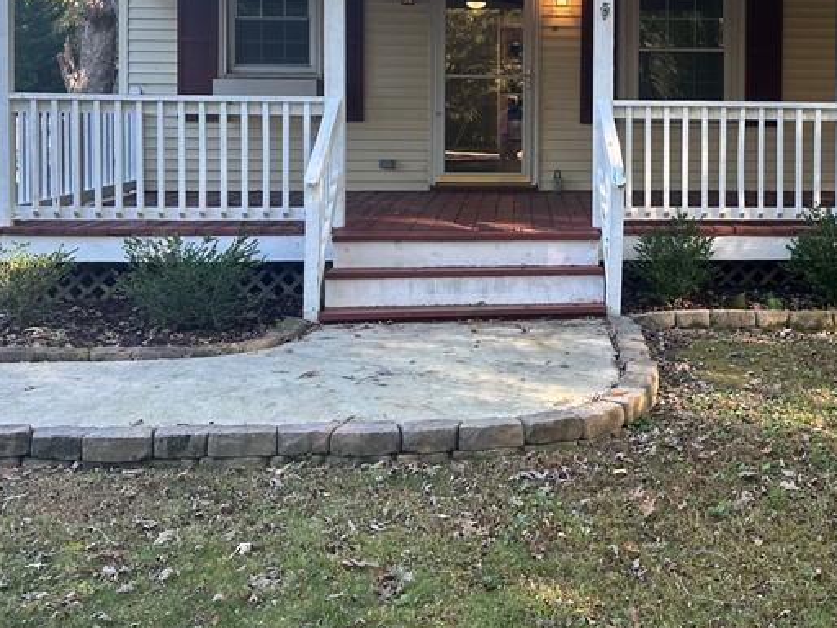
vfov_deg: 29.6
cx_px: 613
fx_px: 1161
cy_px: 123
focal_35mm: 48
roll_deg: +0.0
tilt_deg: -0.8
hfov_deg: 38.8
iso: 64
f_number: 1.78
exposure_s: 1/144
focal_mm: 6.86
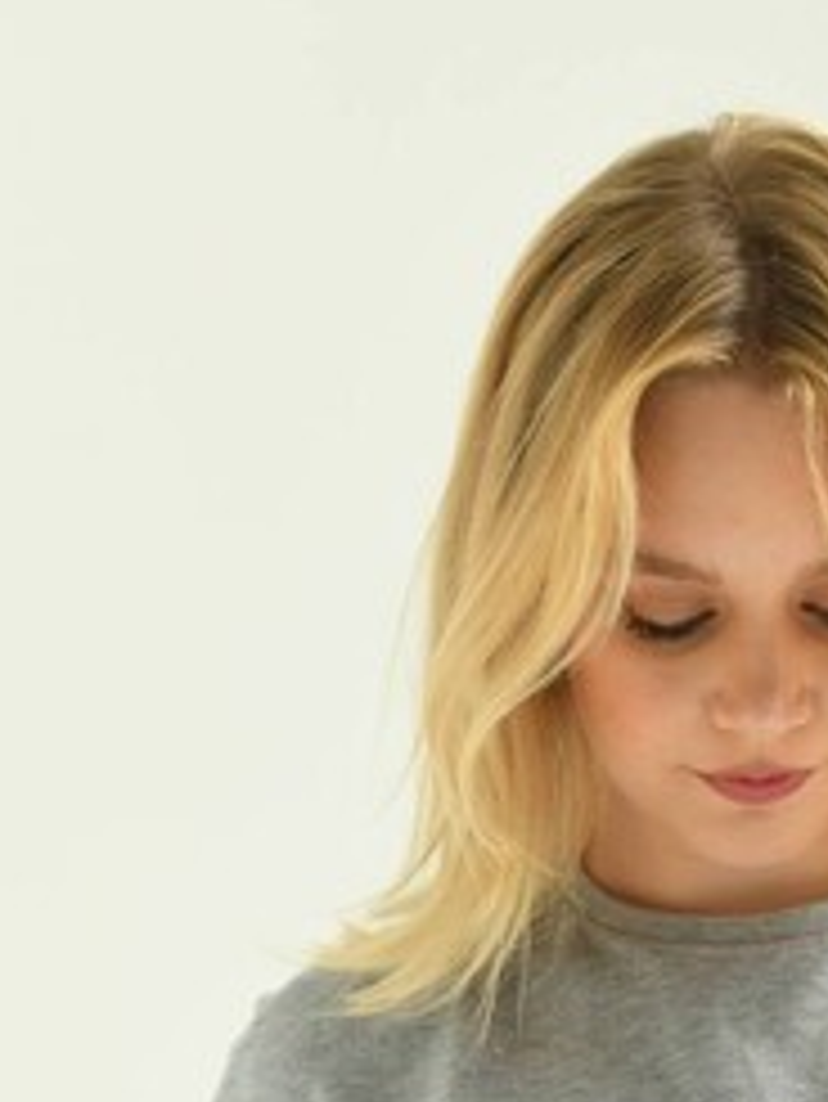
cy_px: 1624
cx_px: 634
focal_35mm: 265
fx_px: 8444
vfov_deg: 7.4
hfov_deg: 5.6
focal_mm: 90
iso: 125
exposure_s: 1/160
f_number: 5.6
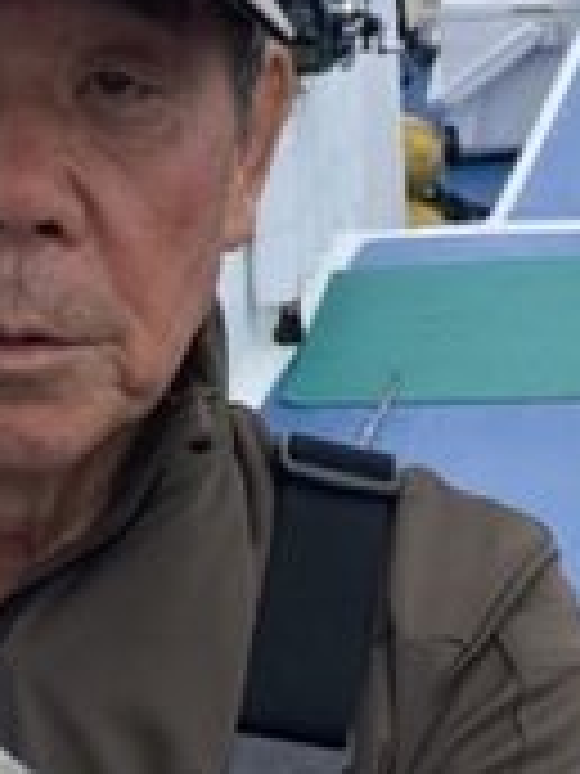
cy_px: 718
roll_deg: +4.9
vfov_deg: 15.1
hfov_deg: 11.3
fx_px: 2882
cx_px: -90
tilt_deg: -22.0
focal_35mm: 129
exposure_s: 1/1076
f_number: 1.8
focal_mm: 4.25
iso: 25
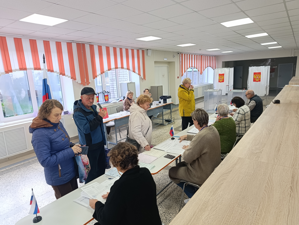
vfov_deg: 59.0
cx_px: 150
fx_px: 199
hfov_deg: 73.8
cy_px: 112
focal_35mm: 23
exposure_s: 1/100
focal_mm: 6.11
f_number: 1.7
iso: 500
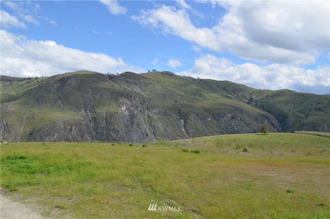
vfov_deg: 39.8
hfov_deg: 57.3
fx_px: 302
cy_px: 110
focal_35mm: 33
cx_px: 165
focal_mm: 22
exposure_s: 1/250
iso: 100
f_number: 8
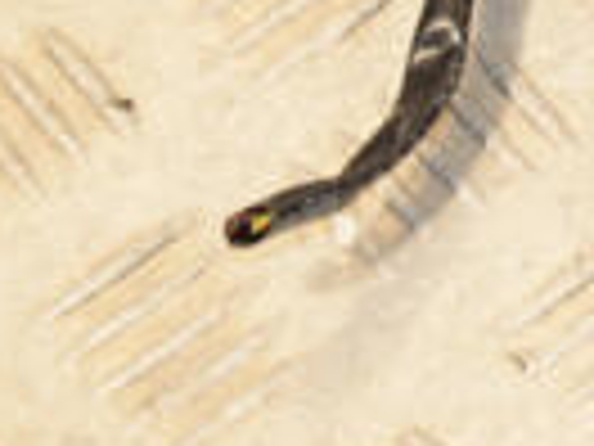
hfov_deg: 7.2
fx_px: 4513
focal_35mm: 263
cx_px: 1224
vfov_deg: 5.5
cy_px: -441
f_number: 7.1
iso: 800
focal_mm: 40
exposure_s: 1/200
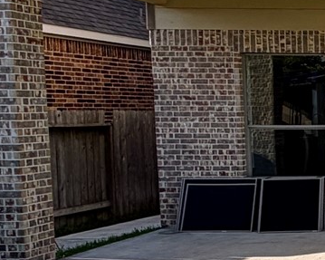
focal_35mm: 78
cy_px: 160
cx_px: 647
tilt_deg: -4.0
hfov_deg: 17.5
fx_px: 750
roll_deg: +1.1
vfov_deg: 19.6
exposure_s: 1/770
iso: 40
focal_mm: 2.22
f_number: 2.2
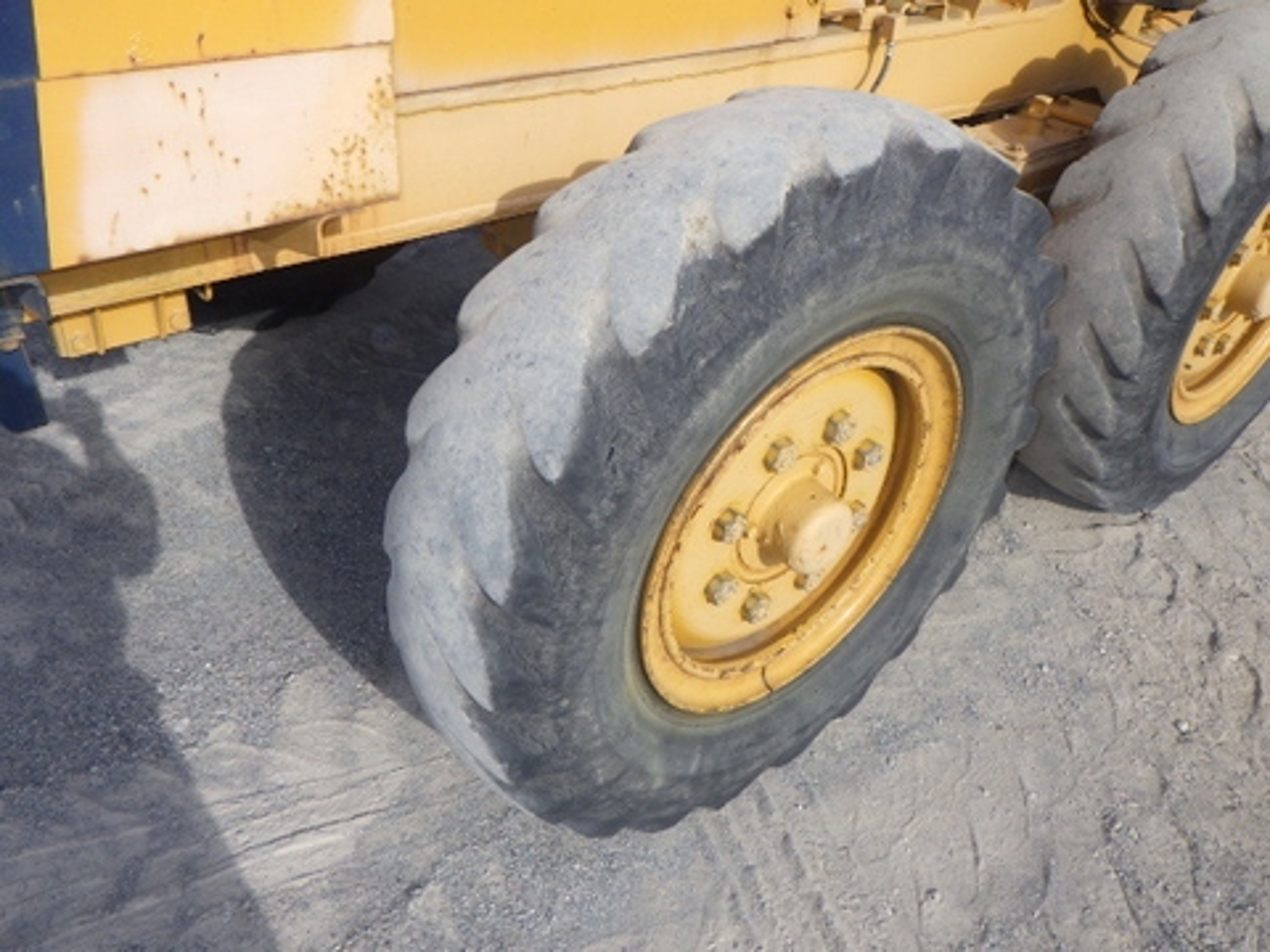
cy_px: 476
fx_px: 1027
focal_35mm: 28
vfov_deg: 49.7
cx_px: 635
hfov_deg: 63.4
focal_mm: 5
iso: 125
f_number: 4.2
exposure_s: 1/640
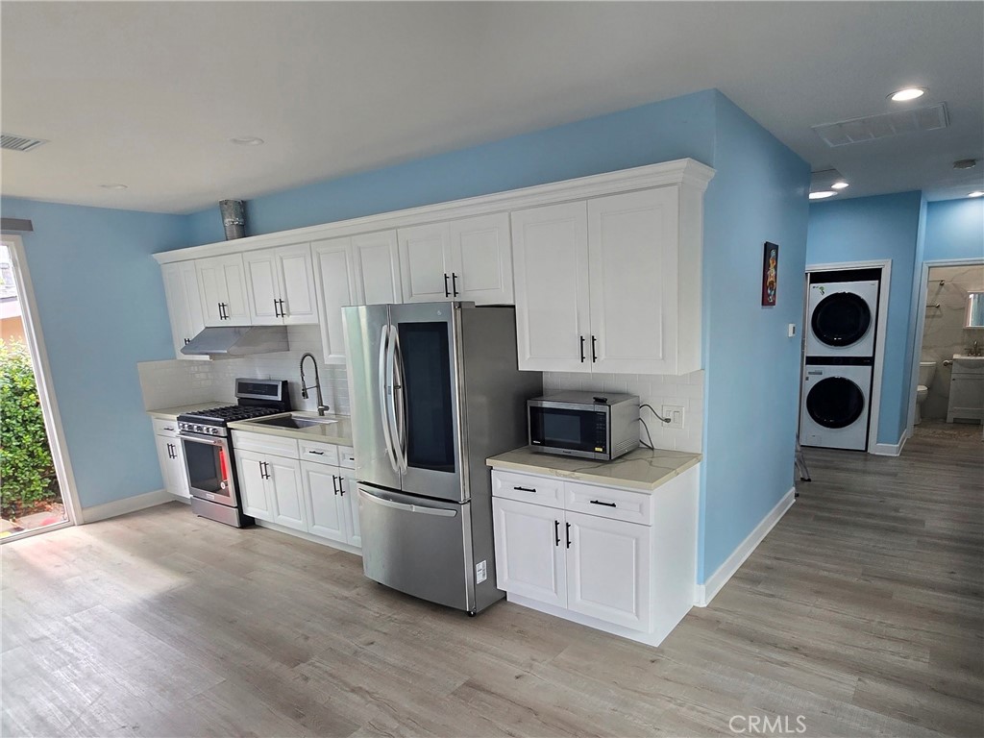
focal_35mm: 13
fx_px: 370
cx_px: 492
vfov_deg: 89.9
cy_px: 369
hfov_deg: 106.2
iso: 50
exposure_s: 1/60
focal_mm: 2.2
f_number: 2.2
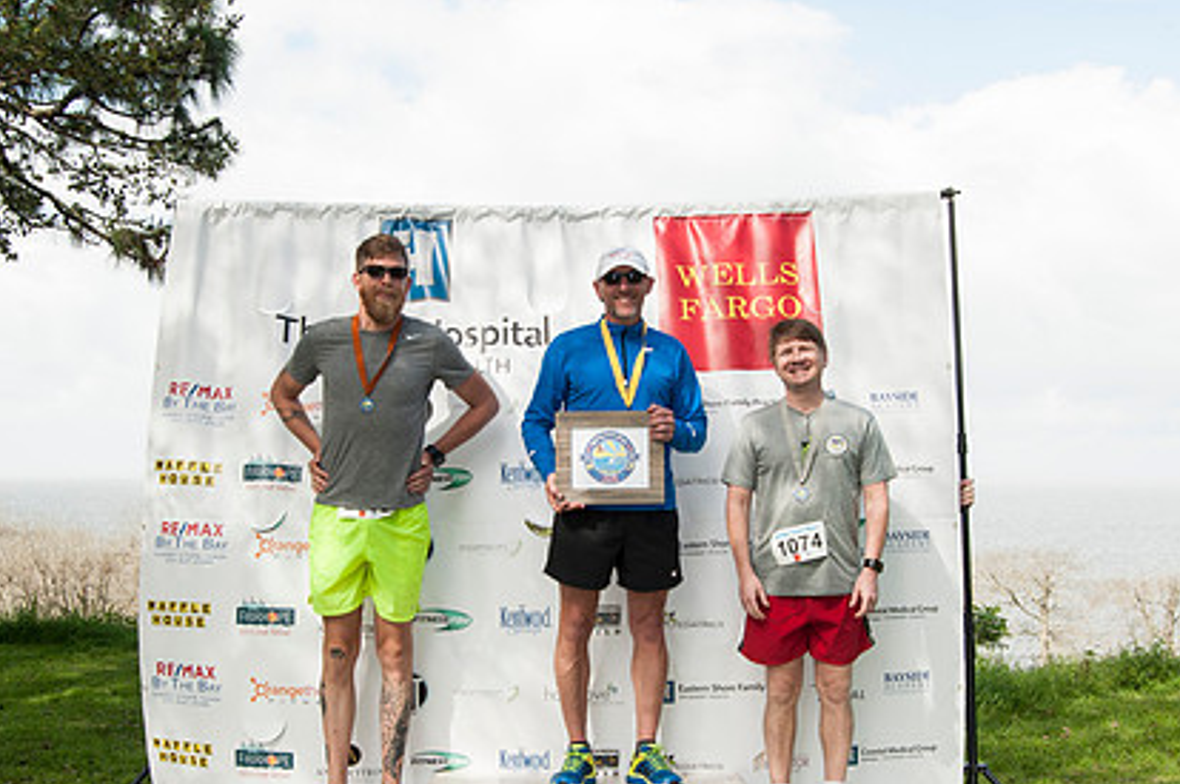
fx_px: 1375
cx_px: 593
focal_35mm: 42
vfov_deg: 31.6
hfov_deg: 46.4
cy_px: 500
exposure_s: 1/200
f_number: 9
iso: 250
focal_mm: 20
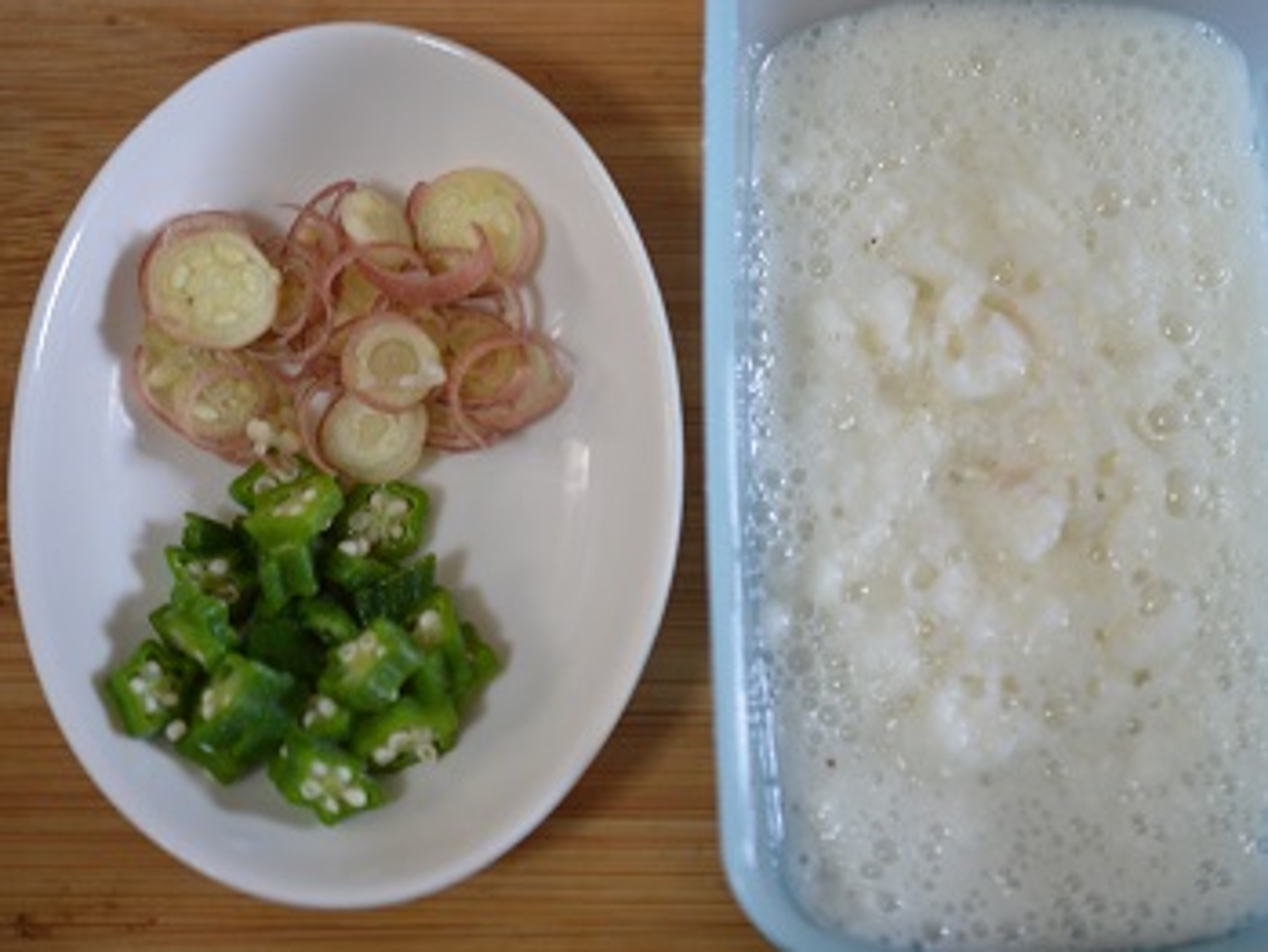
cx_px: 698
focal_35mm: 66
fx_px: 2418
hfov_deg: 29.4
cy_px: 478
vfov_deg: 22.3
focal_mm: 40
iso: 100
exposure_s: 1/10
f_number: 3
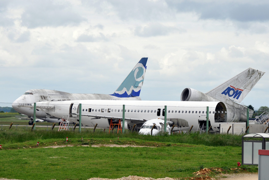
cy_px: 90
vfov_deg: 6.3
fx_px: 1625
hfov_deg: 9.5
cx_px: 134
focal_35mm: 218
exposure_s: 1/1250
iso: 200
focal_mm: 145
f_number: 5.6
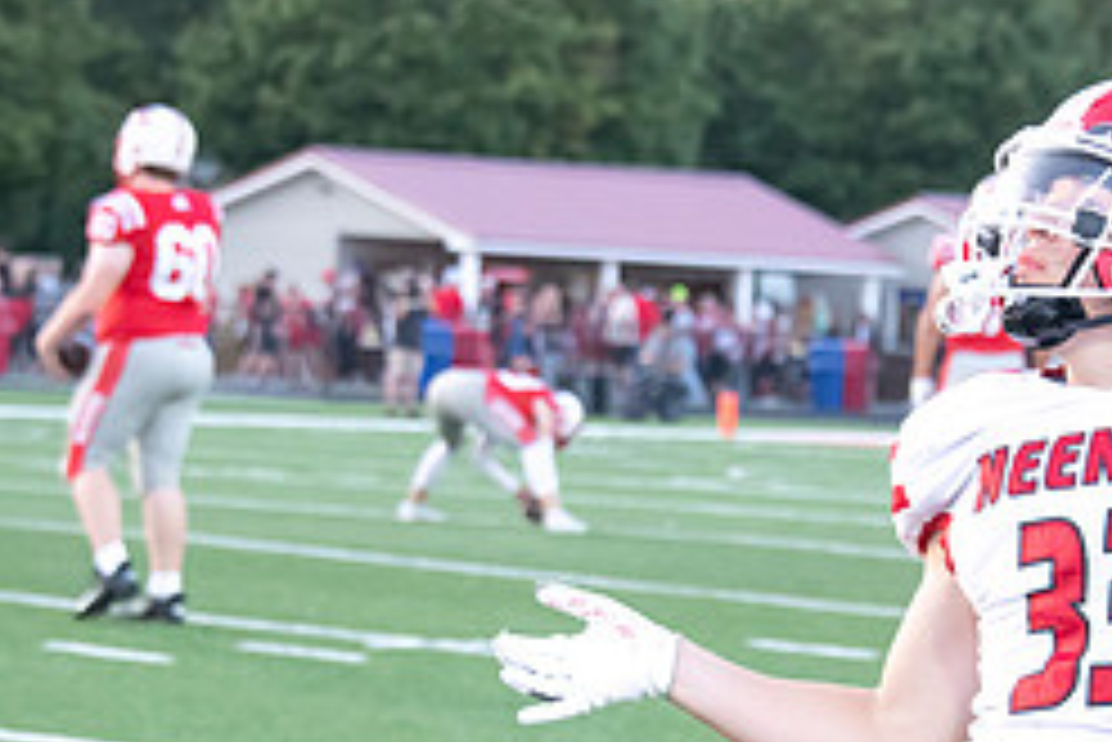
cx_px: 761
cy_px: 578
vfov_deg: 6.0
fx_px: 7108
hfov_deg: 8.9
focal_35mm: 230
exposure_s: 1/640
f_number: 5.6
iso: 4000
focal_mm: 98
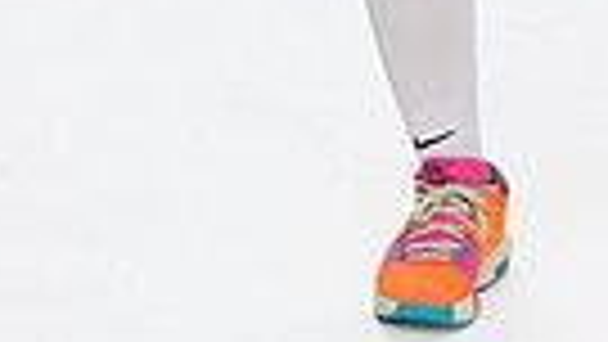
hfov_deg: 11.3
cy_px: -562
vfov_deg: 6.1
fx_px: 3031
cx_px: 603
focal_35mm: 188
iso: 640
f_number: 8
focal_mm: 54
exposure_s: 1/250
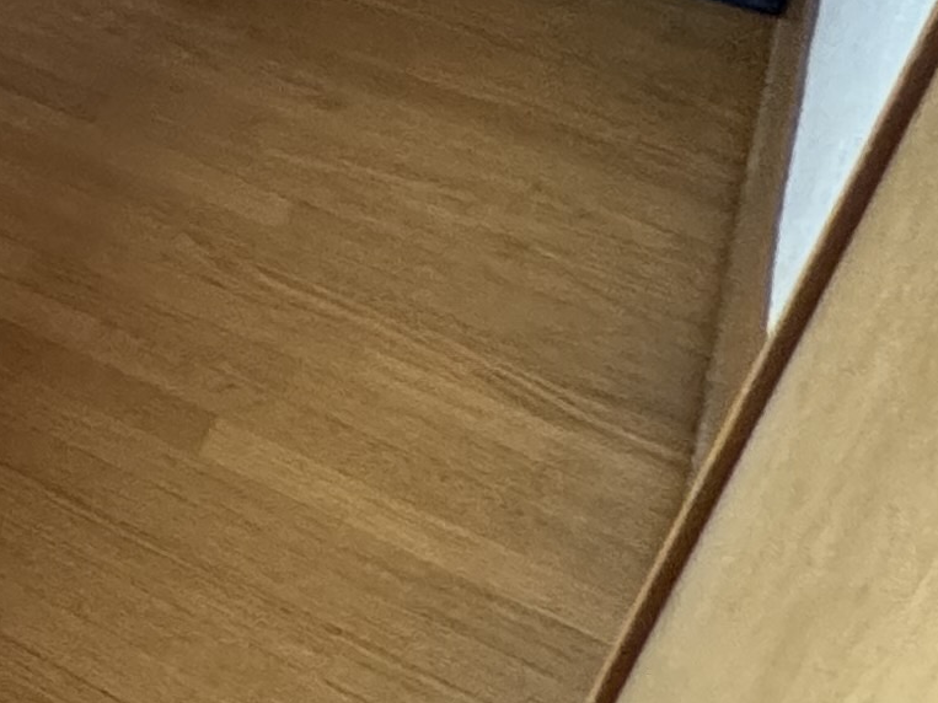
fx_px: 2005
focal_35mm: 74
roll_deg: +4.1
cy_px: -396
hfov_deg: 14.7
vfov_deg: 17.6
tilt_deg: -24.5
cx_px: -1365
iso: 400
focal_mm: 2.22
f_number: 2.2
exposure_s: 1/60
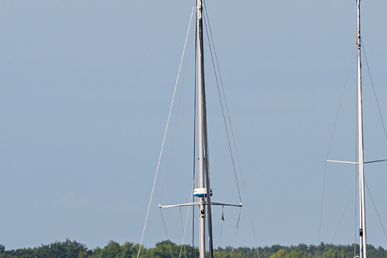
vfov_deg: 1.6
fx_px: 9094
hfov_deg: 2.4
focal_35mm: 846
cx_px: 300
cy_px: 227
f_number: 9
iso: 100
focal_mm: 220
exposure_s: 1/500
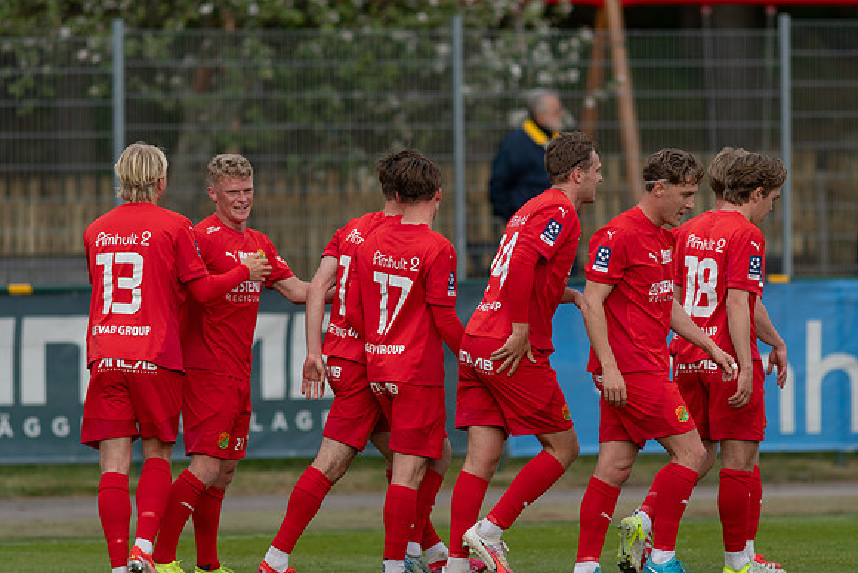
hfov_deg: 4.6
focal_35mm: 450
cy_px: 286
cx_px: 429
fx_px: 10727
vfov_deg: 3.1
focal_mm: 300
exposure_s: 1/1250
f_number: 3.2
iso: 250
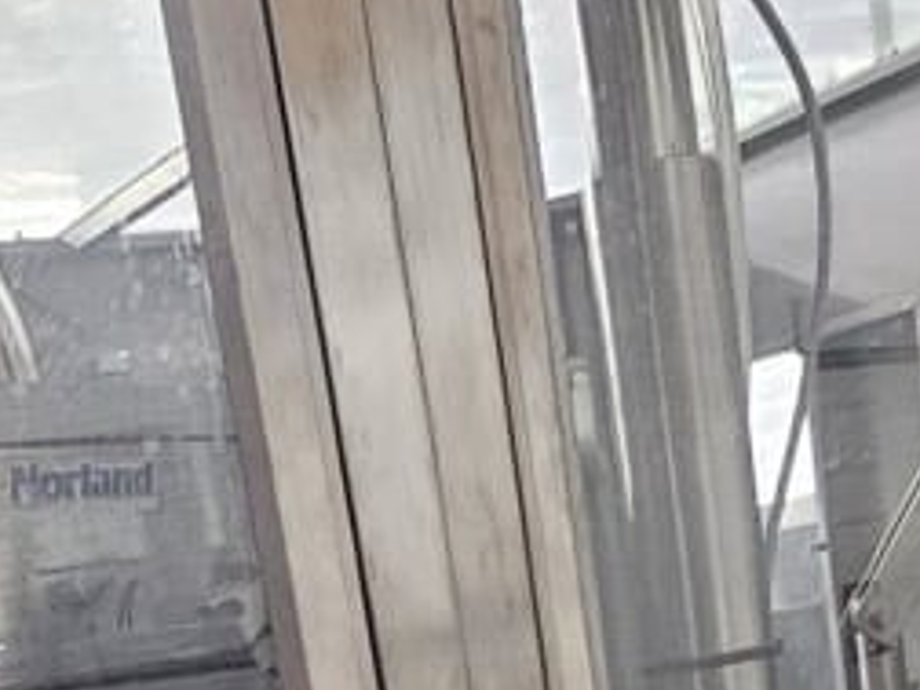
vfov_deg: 18.2
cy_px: 1194
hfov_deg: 29.4
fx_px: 1754
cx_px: 402
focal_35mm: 66
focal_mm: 2.2
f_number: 2.2
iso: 1000
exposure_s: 1/24
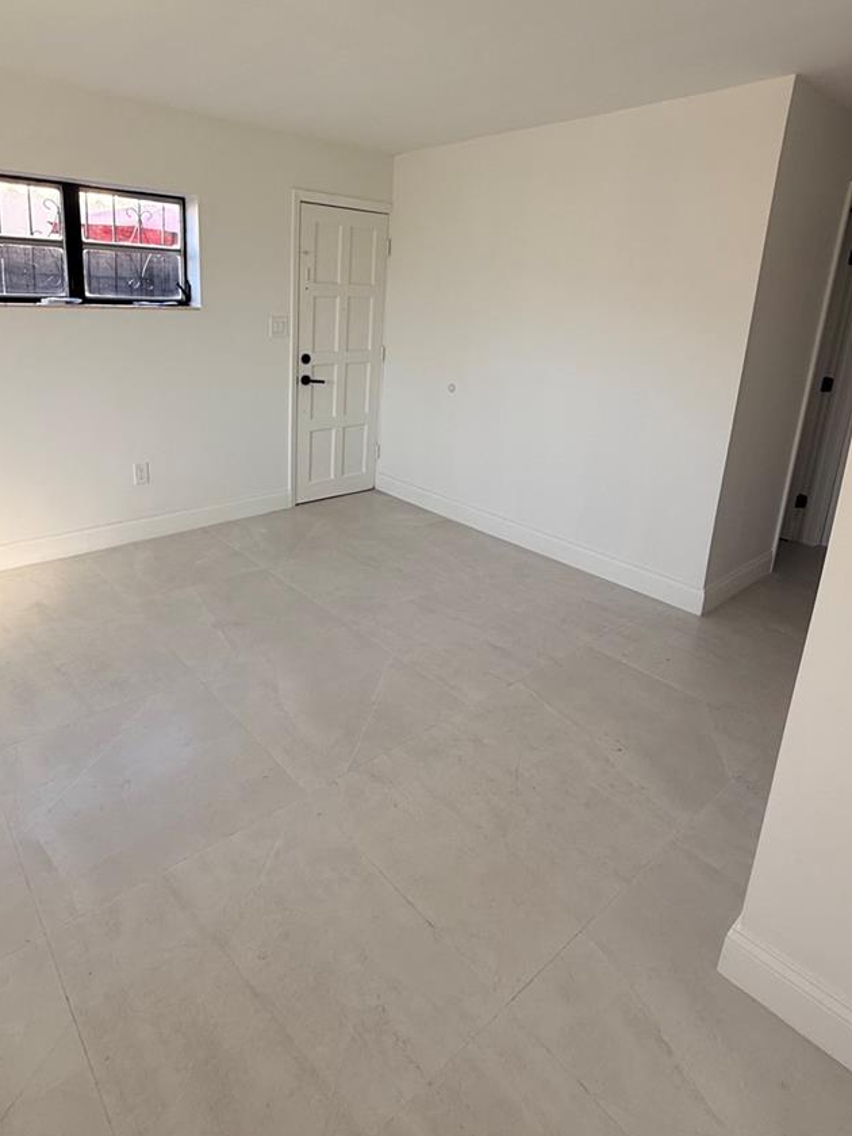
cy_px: 464
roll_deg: -2.5
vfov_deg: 80.9
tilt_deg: -14.0
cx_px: 341
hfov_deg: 65.4
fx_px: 656
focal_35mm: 20
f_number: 2.2
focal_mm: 2.22
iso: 64
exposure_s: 1/111
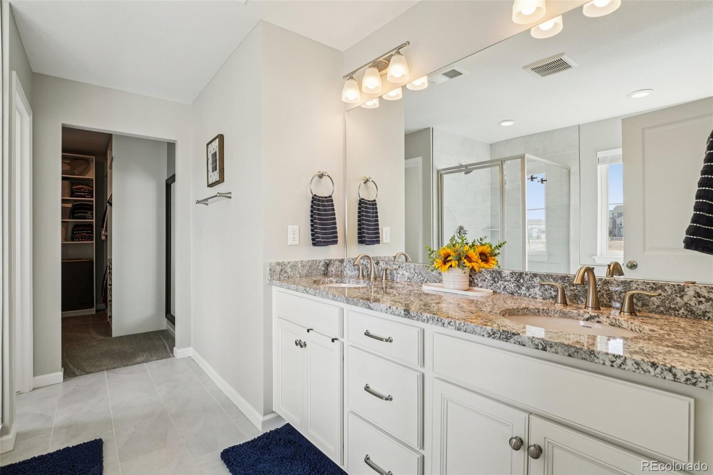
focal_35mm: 16
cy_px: 238
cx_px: 356
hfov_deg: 95.0
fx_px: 327
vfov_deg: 72.0
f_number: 8
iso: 100
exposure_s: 1/30
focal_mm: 11
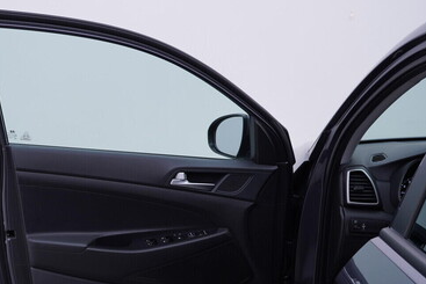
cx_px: 113
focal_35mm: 54
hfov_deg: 36.1
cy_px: 192
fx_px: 639
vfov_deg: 24.9
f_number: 4
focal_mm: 24
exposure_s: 1/80
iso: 125
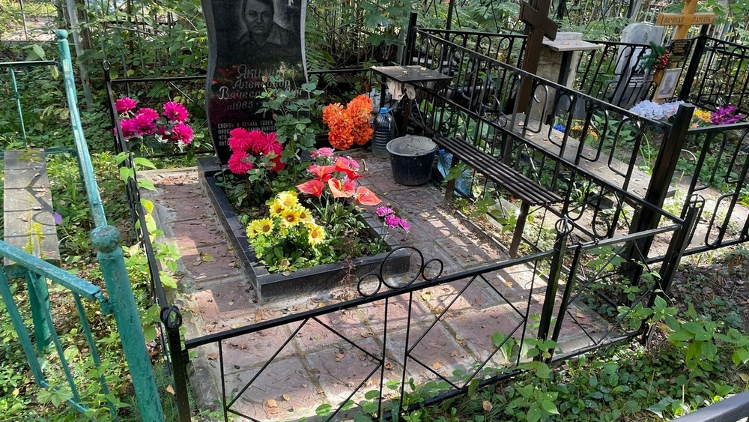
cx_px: 371
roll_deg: -6.2
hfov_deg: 66.1
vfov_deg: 40.2
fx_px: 576
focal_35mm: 29
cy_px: 224
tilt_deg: -17.5
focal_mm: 4.2
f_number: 1.6
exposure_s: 1/121
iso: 64
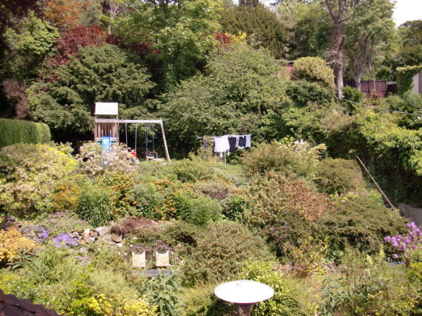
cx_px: 211
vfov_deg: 39.6
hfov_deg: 51.4
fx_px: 439
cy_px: 158
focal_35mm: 36
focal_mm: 6.3
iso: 64
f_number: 2.8
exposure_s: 1/400
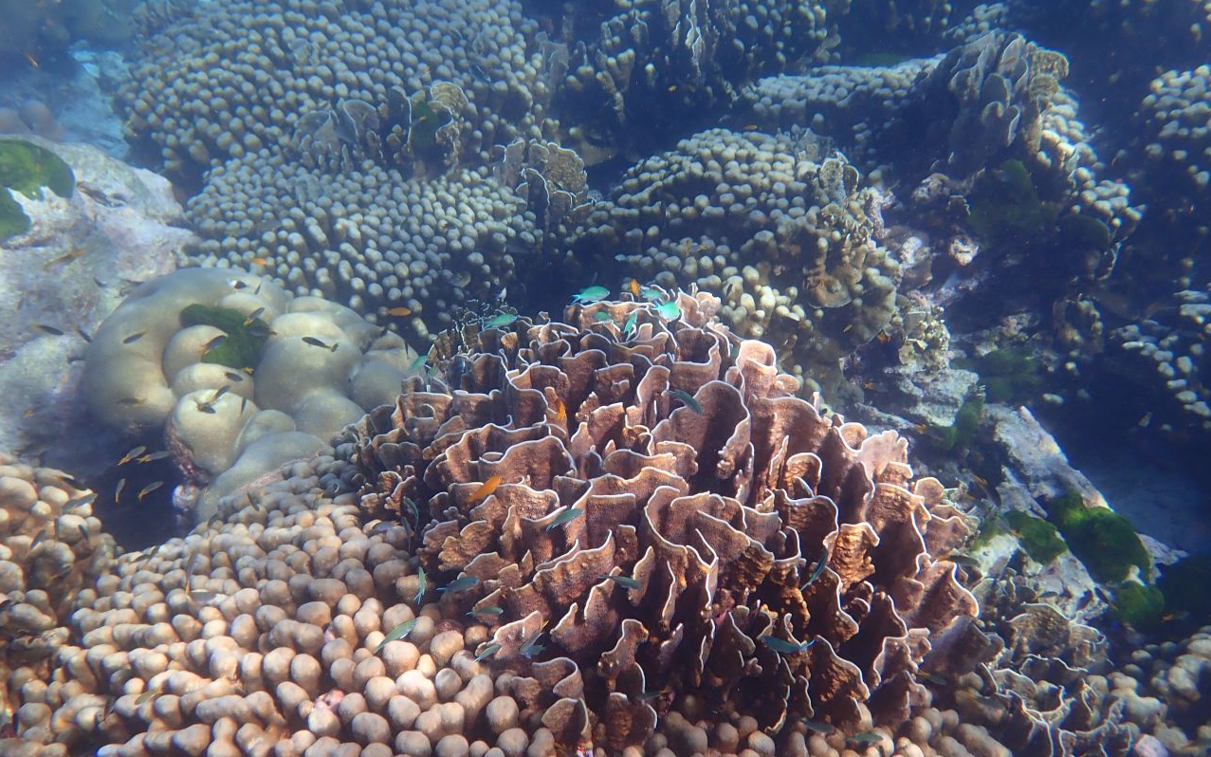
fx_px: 1122
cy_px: 405
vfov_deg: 37.3
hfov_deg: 56.7
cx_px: 605
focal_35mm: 34
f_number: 3.2
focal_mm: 5.87
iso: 100
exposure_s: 1/320
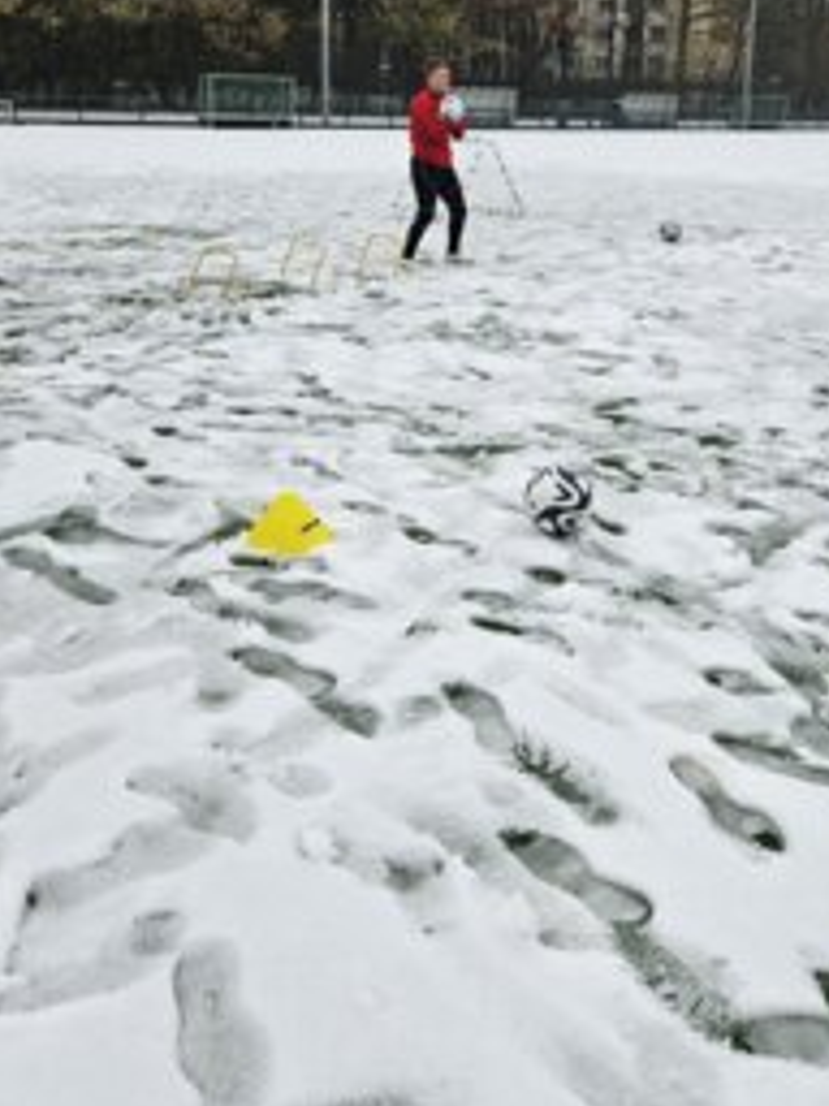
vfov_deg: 50.0
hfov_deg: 39.5
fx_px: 1150
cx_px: 501
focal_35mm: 36
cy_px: 328
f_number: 1.8
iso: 25
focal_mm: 5.4
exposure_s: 1/163
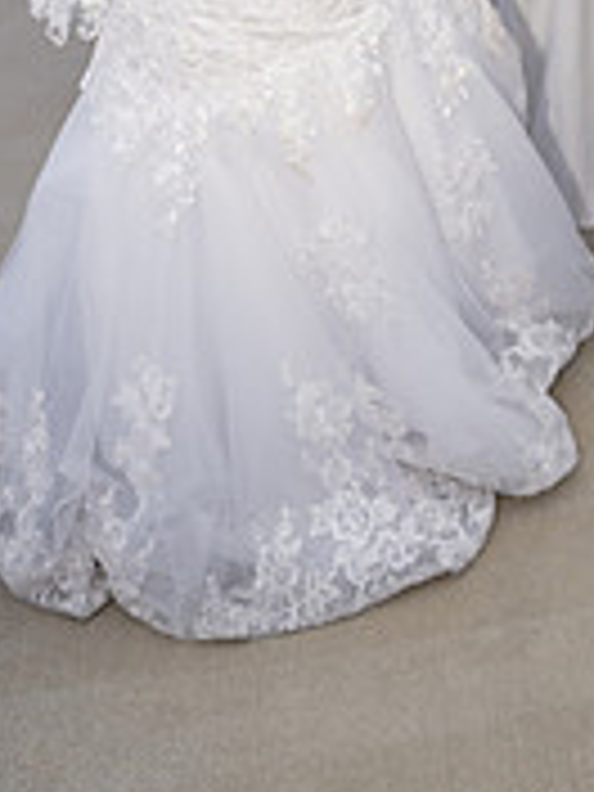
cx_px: 594
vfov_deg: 28.6
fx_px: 1350
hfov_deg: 23.8
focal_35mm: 59
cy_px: -148
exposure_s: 1/100
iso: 250
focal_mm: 24
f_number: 3.2
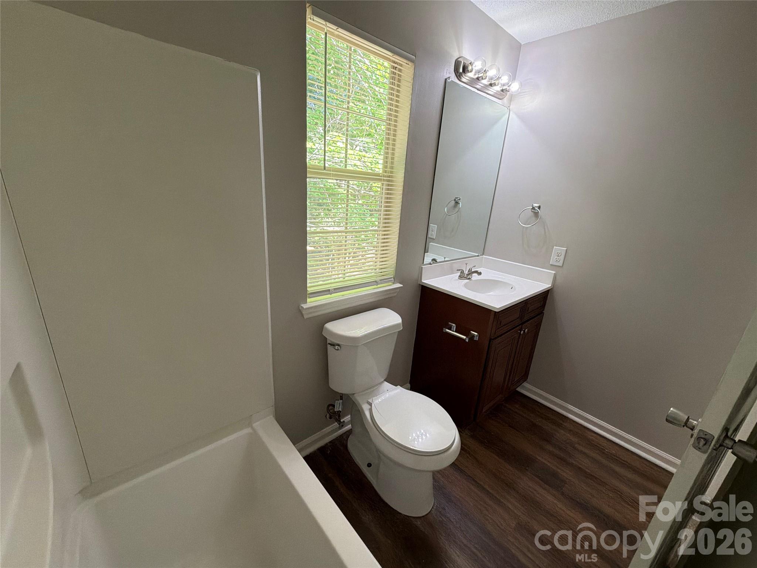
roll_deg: -3.8
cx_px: 378
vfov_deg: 85.7
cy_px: 284
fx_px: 306
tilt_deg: -17.5
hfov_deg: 102.1
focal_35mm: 14
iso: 200
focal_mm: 2.22
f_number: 2.2
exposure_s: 1/60
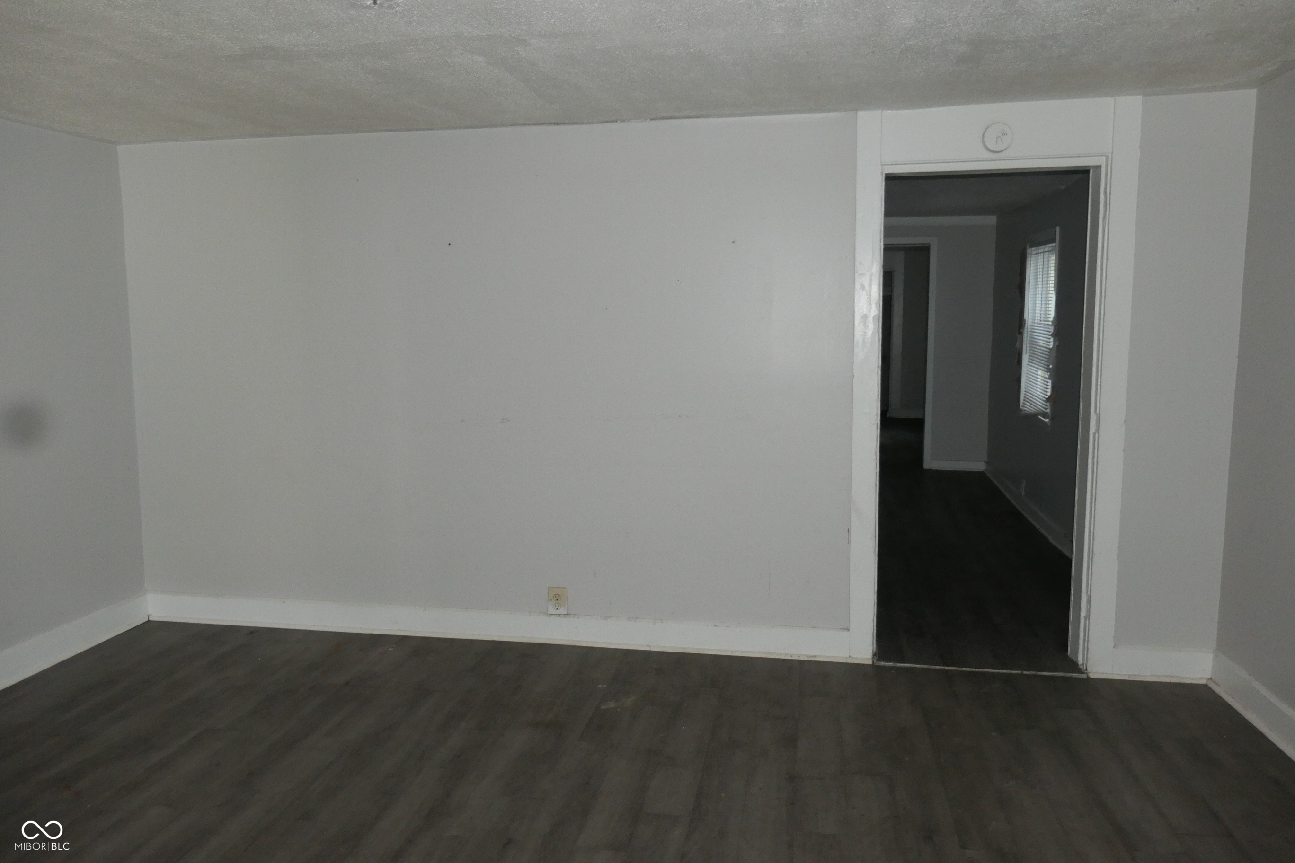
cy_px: 432
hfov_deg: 73.7
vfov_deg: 53.1
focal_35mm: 24
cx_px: 648
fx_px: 863
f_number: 3.3
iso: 800
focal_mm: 8.9
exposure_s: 1/60
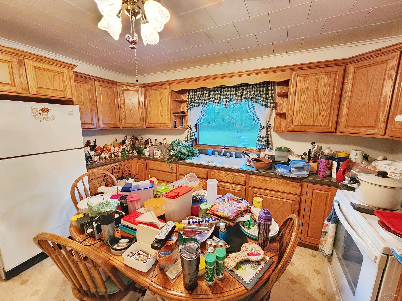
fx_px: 151
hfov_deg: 106.2
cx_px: 201
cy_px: 150
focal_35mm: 13
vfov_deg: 89.9
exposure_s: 1/30
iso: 500
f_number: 2.2
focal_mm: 2.2
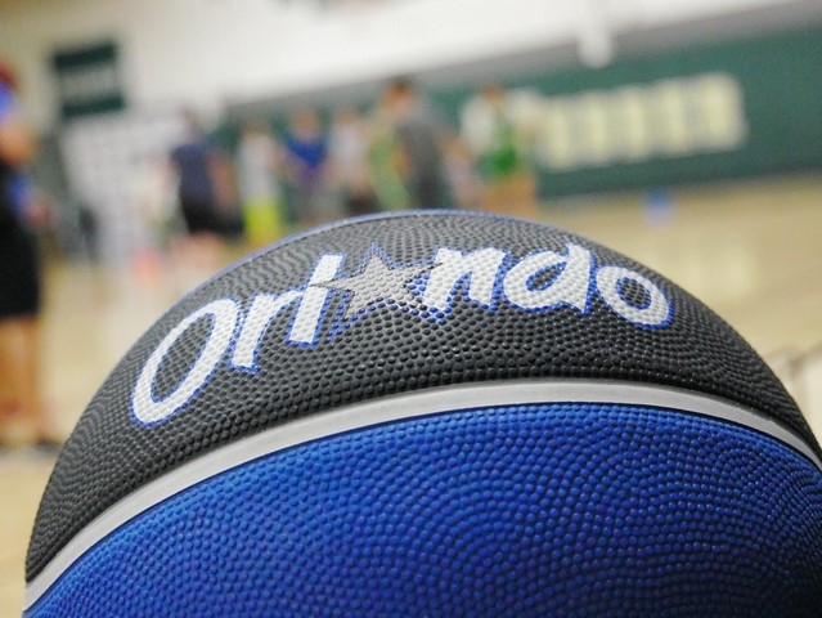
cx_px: 411
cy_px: 309
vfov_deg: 21.6
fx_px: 1616
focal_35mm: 68
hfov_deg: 28.5
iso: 12800
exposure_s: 1/320
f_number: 4.5
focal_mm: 34
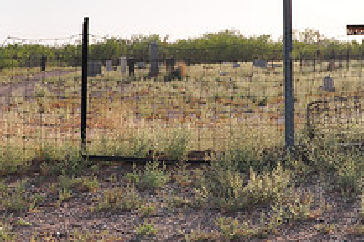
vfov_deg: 11.0
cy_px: 134
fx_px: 1255
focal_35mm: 124
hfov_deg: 16.5
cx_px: 216
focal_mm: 31
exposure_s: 1/160
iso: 200
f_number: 14
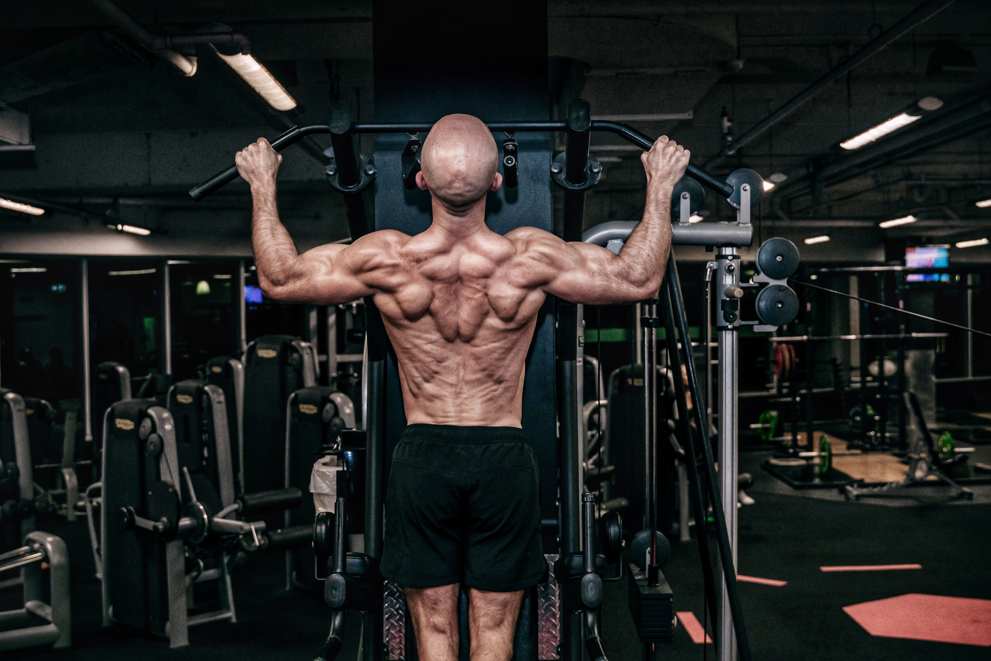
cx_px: 496
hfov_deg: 45.0
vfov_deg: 30.8
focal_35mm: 44
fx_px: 1197
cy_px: 330
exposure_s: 1/320
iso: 800
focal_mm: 29
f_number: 2.8
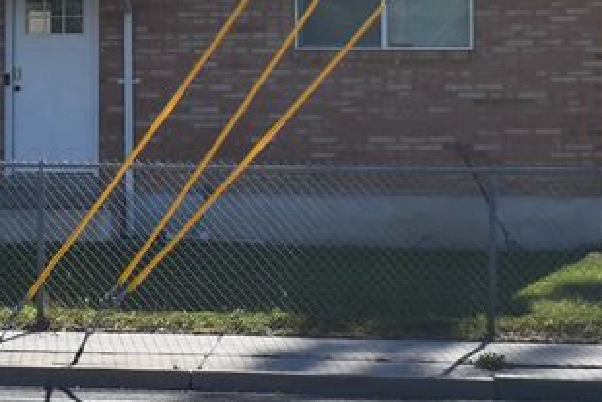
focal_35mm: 154
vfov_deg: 8.9
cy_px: 96
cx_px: -163
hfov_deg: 12.9
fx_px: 2570
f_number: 4.2
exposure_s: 1/640
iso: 110
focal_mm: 31
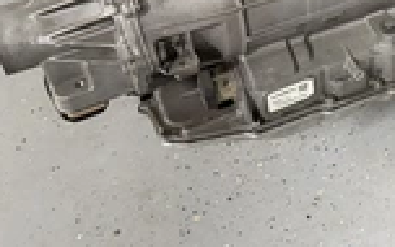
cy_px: -44
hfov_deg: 26.2
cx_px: 512
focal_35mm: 67
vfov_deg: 18.5
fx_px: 721
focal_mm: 6.76
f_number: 1.78
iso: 640
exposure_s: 1/60
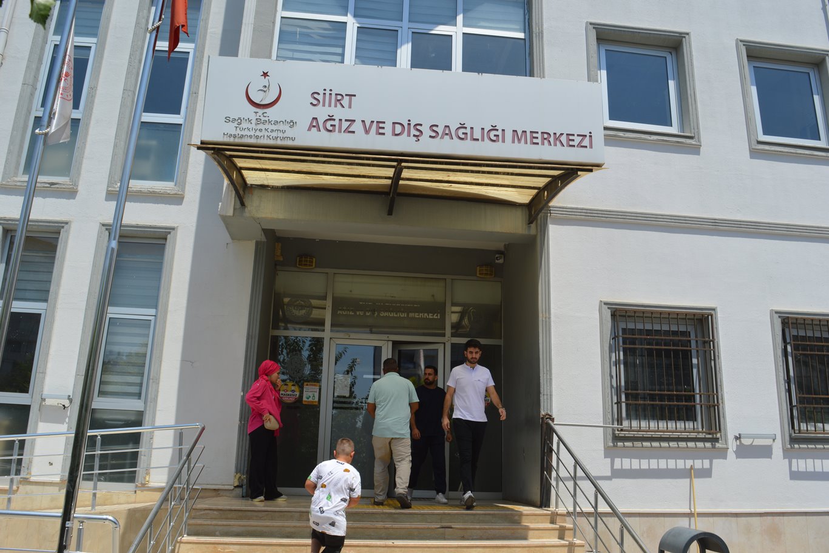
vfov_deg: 43.6
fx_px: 691
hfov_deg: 61.9
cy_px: 276
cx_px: 414
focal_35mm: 30
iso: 100
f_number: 8
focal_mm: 20
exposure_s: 1/250
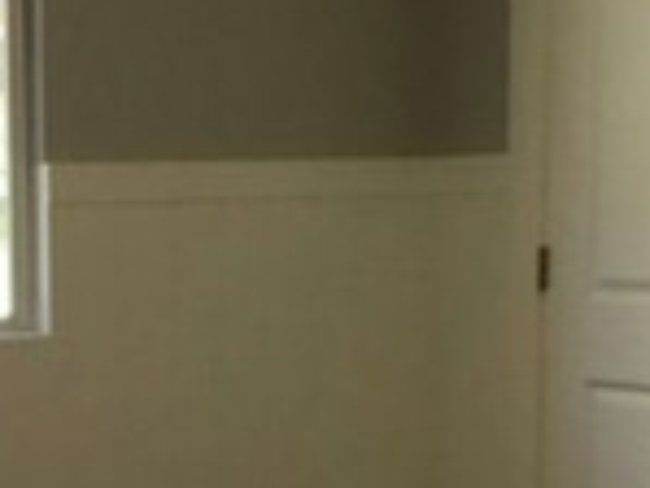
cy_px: 466
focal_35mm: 120
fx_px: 2255
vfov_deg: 12.2
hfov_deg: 16.1
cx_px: 9
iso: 32
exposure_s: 1/60
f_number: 1.8
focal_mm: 3.99
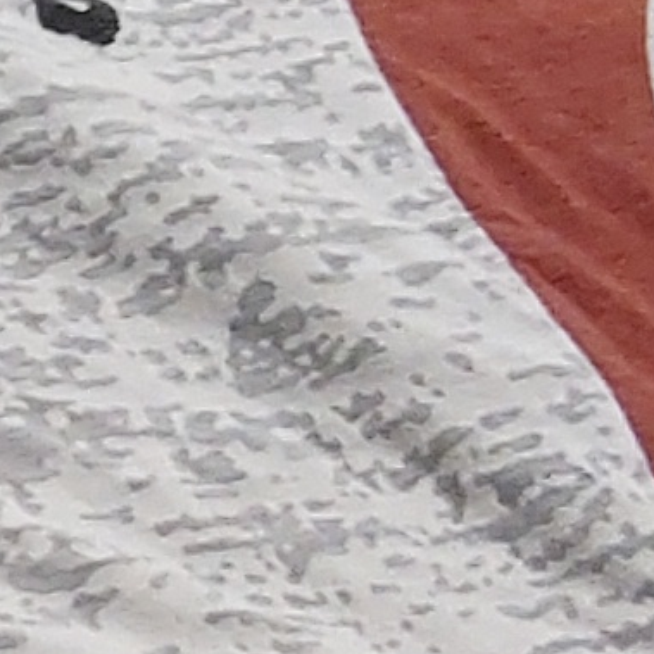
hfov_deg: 7.1
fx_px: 4553
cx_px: -1465
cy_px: 490
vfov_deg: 8.2
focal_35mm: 213
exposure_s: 1/60
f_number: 1.9
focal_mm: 2.91
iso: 80
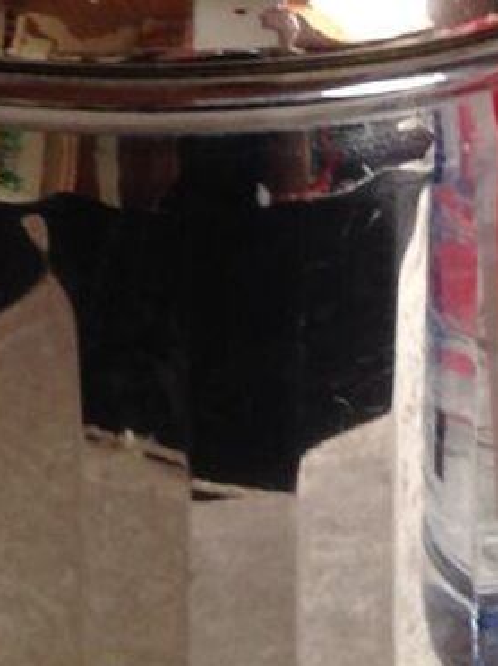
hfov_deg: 11.6
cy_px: -237
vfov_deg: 14.9
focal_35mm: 126
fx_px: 2422
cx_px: 485
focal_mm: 4.28
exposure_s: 1/15
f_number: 2.4
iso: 80
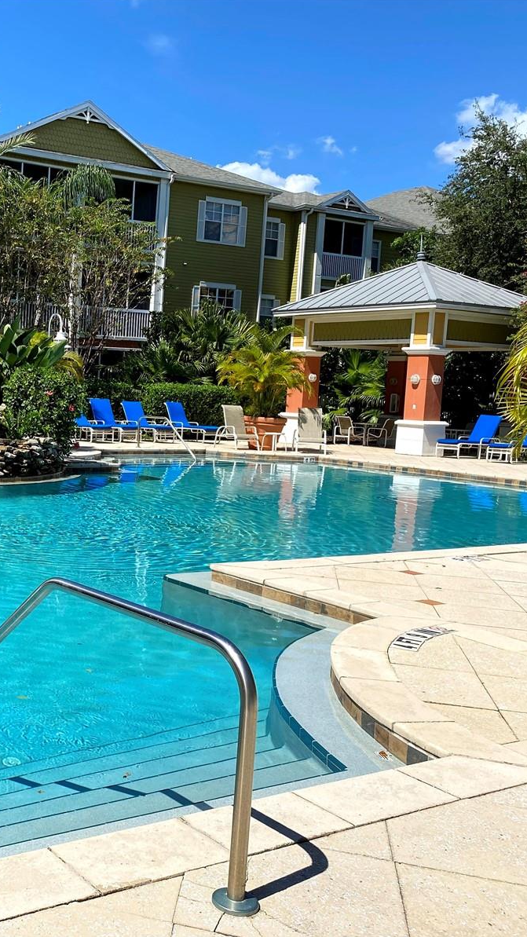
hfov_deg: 29.0
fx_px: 944
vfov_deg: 52.8
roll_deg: -1.9
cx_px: -10
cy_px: 467
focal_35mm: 38
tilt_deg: -6.0
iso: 32
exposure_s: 1/3040
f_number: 1.8
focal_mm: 4.25
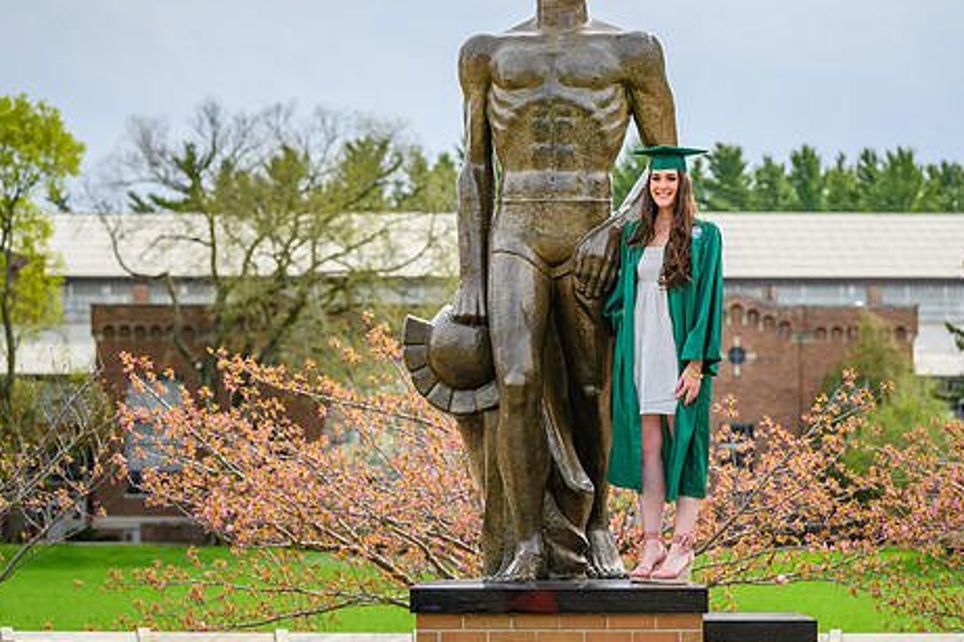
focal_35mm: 121
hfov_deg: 16.9
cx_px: 575
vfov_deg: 11.3
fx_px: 3239
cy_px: 283
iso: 400
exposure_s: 1/2000
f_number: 4
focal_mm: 95
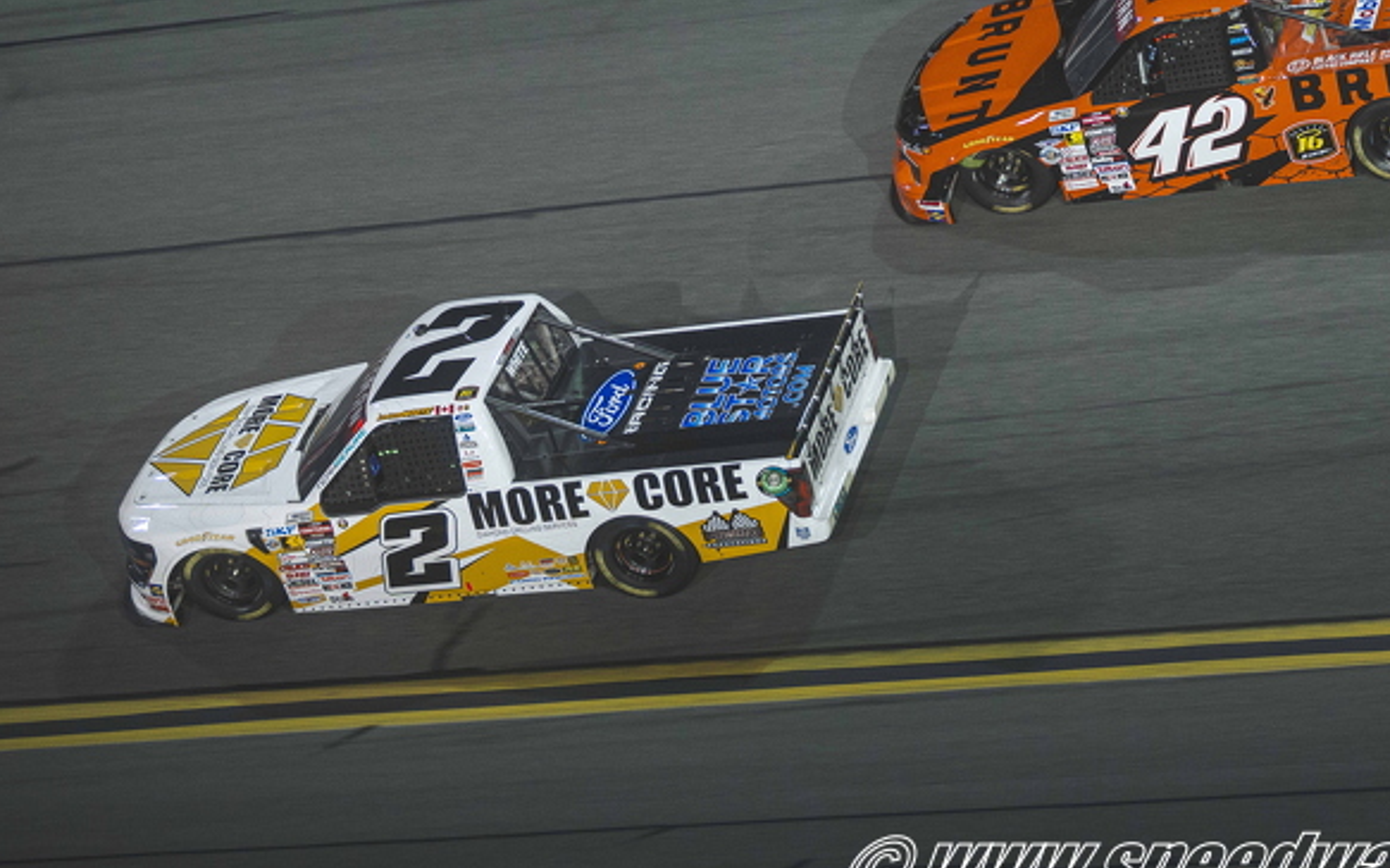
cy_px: 300
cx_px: 906
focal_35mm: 97
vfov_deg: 13.5
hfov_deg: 21.4
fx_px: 3673
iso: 1000
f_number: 2.8
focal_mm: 70
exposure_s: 1/320
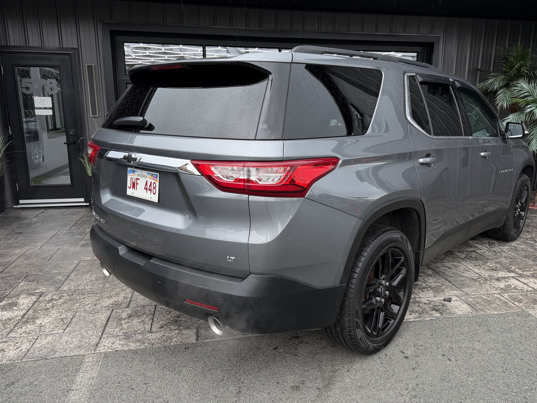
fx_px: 419
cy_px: 212
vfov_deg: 51.3
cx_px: 279
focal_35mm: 27
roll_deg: -0.6
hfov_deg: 65.3
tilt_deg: -13.3
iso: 80
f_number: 1.78
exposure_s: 1/183
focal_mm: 6.76
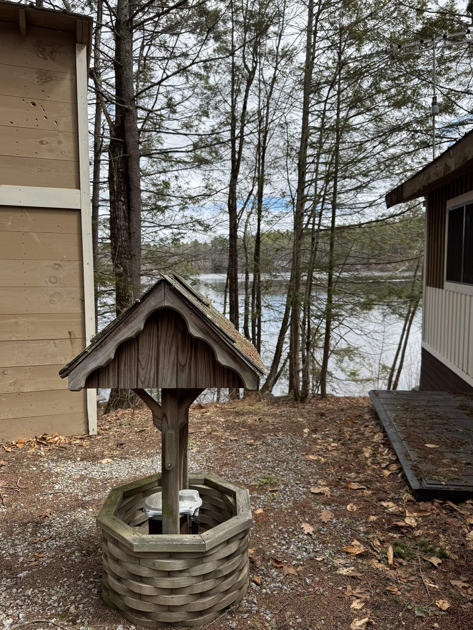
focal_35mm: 25
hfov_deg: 54.9
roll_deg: +0.2
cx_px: 238
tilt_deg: -7.9
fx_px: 455
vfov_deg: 69.4
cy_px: 316
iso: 80
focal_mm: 6.76
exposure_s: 1/1767
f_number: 1.78
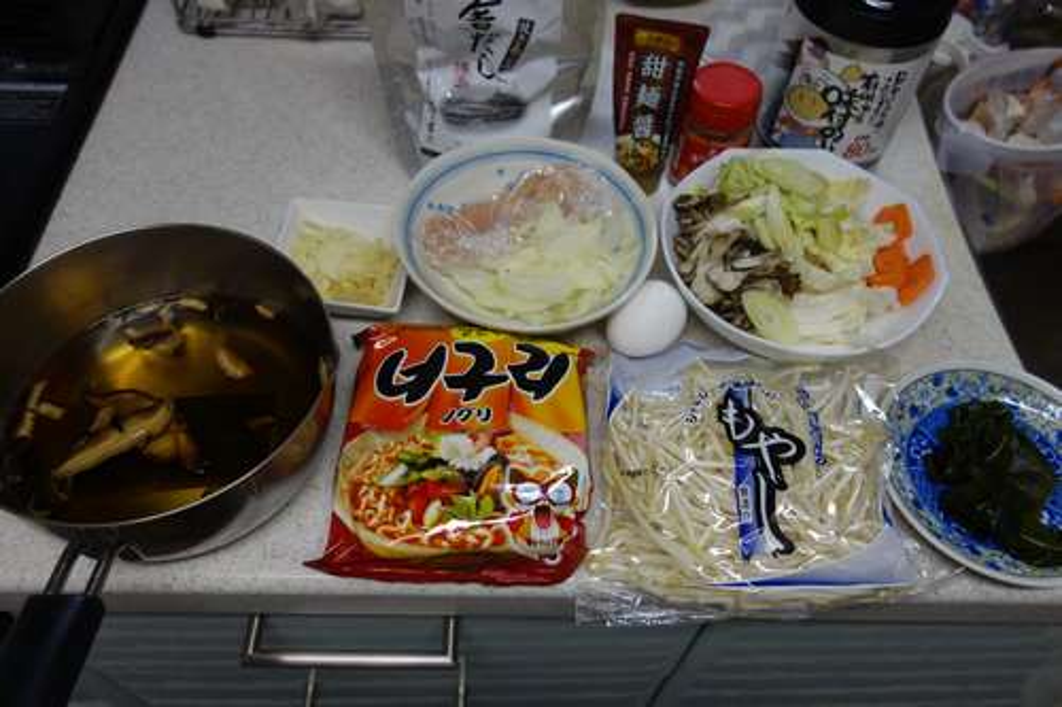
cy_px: 354
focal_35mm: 28
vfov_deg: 46.4
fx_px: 826
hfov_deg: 65.5
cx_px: 531
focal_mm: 10.4
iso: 125
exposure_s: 1/60
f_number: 1.8
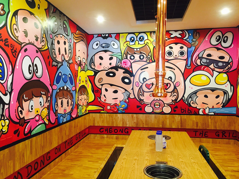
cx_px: 120
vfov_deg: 48.2
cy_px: 90
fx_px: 200
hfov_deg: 61.7
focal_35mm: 29
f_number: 2.2
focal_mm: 4.15
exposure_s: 1/10
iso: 125
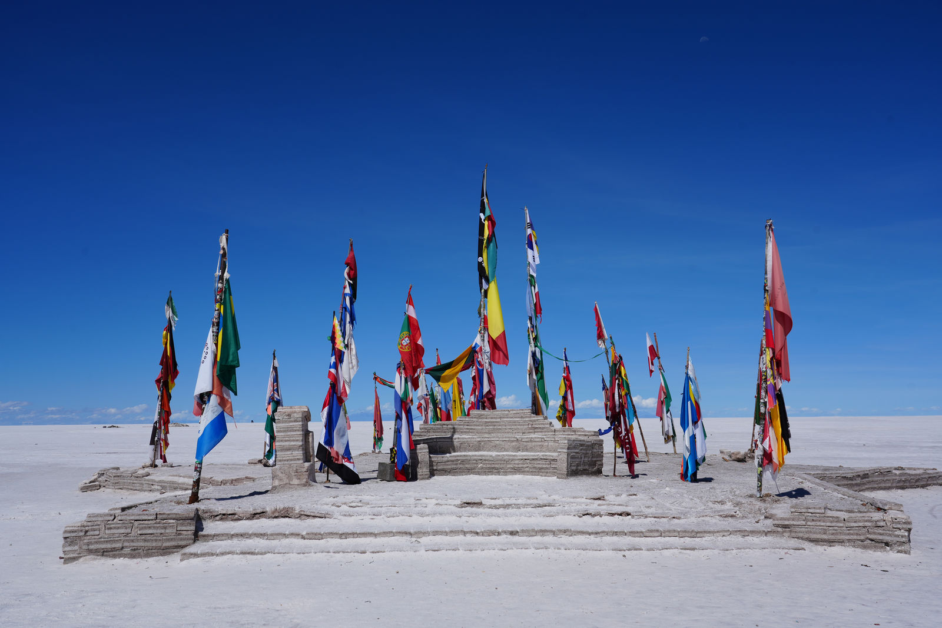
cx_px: 471
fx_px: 837
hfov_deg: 58.7
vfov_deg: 41.1
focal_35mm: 32
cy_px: 314
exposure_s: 1/640
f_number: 10
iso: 100
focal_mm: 32
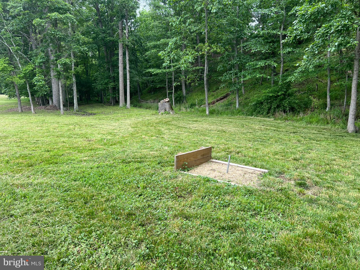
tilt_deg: -7.4
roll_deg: +2.4
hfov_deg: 67.3
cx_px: 180
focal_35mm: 26
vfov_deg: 53.1
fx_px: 270
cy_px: 135
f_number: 1.5
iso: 50
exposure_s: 1/718
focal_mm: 5.7
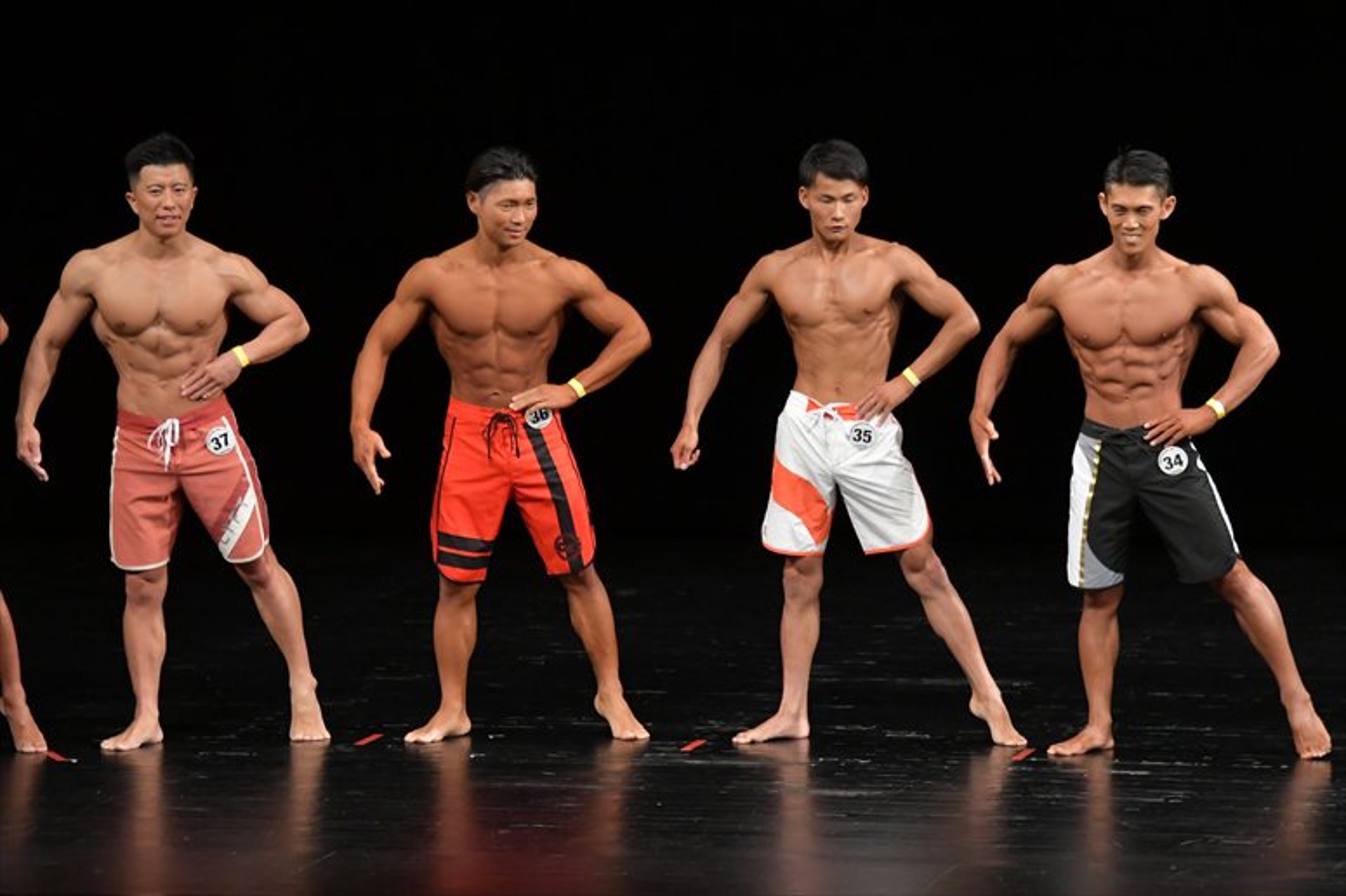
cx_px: 673
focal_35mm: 240
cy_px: 448
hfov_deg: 8.6
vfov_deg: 5.7
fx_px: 8969
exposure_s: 1/400
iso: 3200
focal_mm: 160
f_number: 5.6
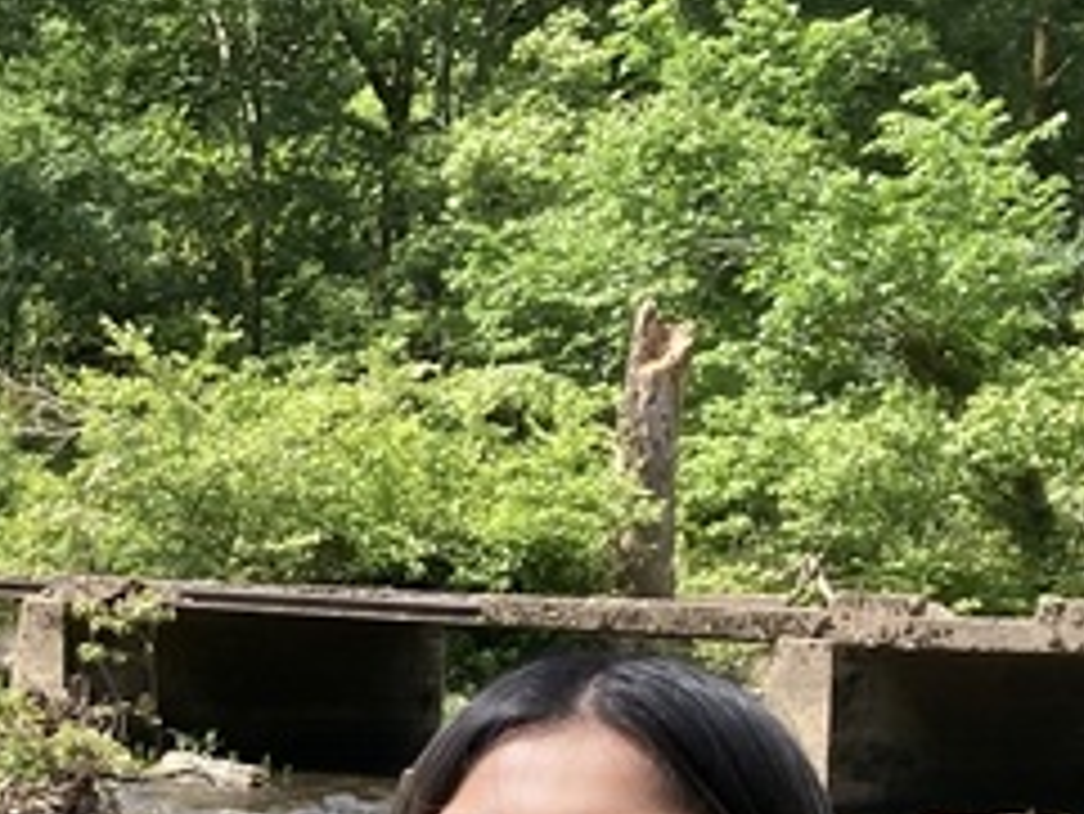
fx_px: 3728
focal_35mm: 119
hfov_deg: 14.7
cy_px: 1484
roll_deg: -2.4
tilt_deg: -14.9
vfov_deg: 11.5
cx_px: -783
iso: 20
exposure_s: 1/496
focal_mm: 3.99
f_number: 1.8
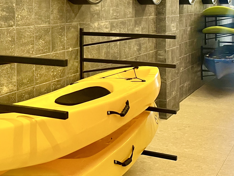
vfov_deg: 23.2
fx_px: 419
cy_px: 25
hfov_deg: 31.0
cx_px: 85
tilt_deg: -3.5
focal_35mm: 62
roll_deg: +1.4
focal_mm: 5.1
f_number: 1.6
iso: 125
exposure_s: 1/90
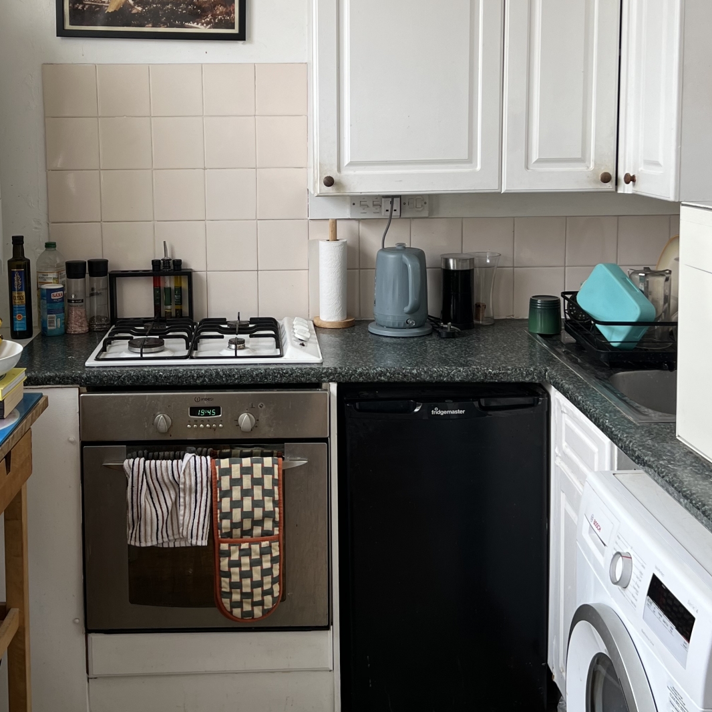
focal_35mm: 46
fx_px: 1070
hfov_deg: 36.7
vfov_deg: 36.4
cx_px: 291
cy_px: 230
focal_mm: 5.7
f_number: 1.5
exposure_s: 1/121
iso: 40
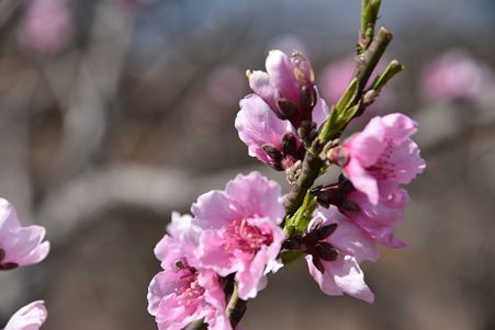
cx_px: 248
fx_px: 1857
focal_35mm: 135
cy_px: 165
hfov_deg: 15.2
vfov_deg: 10.2
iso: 200
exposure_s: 1/640
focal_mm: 135
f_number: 8
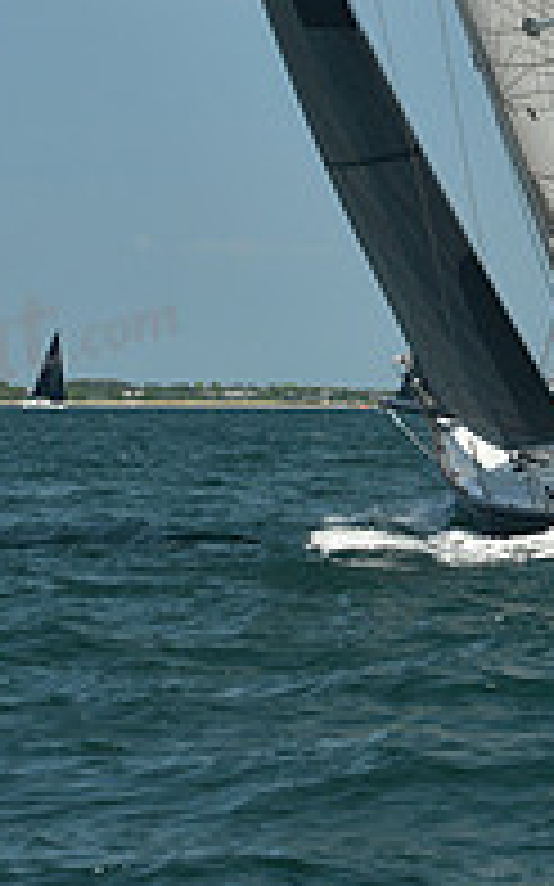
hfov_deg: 6.2
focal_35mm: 210
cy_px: -369
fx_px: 5077
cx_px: 412
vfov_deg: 9.7
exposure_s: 1/640
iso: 320
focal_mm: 70
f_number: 6.3
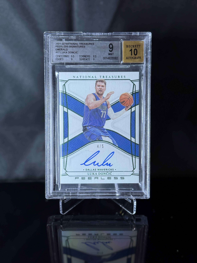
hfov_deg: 30.3
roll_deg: +0.0
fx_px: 364
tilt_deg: -19.2
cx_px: 98
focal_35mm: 48
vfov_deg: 39.7
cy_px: 132
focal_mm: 6.76
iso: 64
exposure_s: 1/50
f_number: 1.78
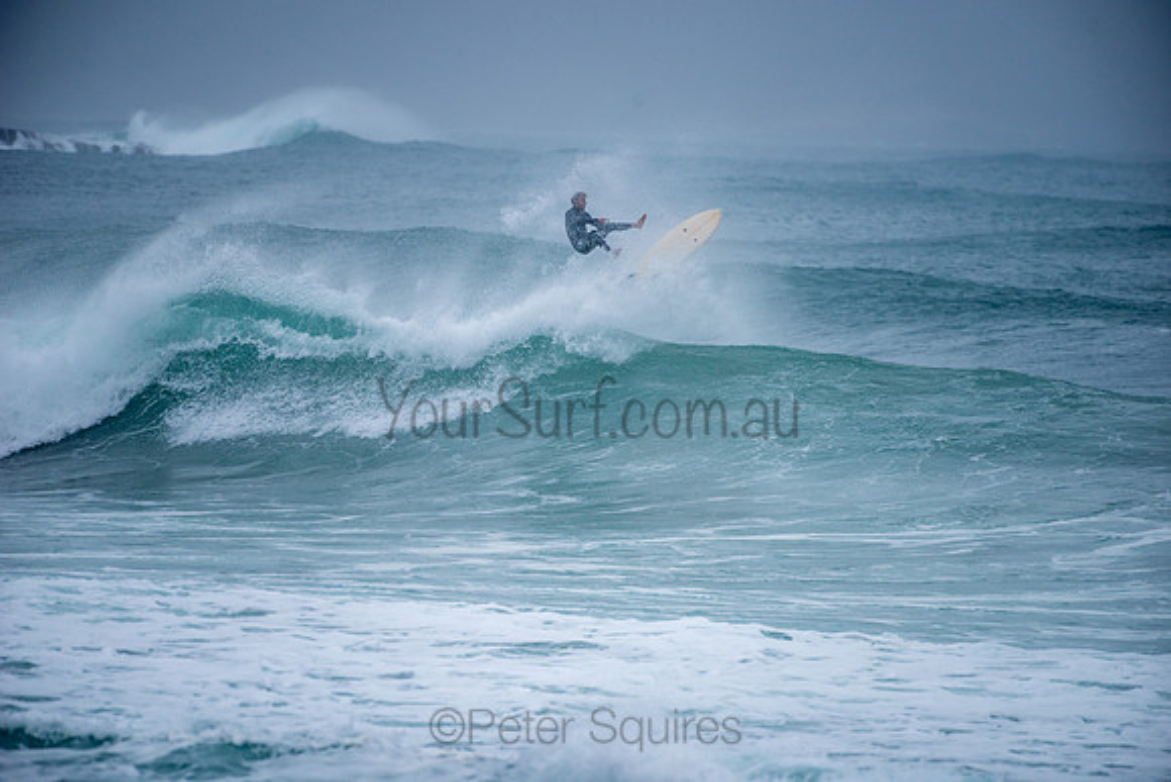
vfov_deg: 2.8
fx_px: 16267
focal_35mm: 500
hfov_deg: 4.1
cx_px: 586
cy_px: 391
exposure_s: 1/1000
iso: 180
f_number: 5.6
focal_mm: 500
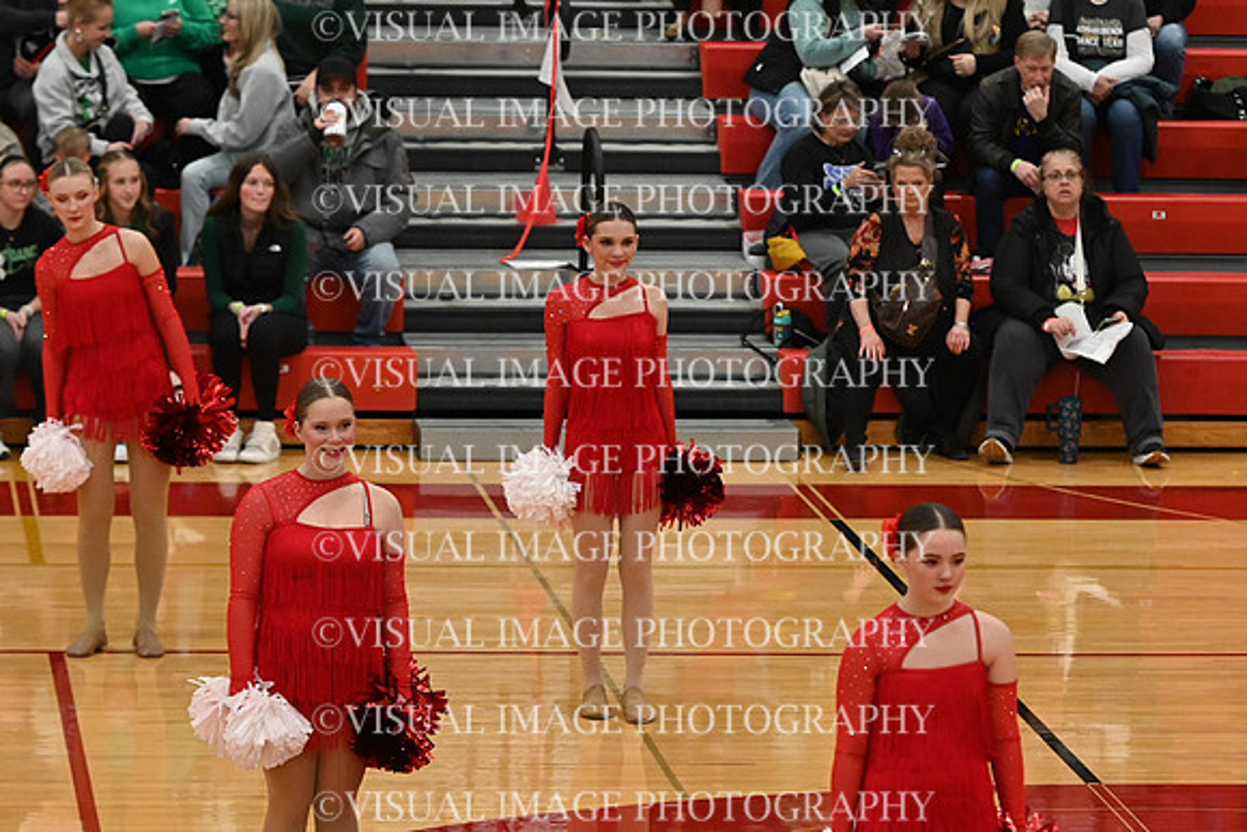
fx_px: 6479
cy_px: 416
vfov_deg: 7.3
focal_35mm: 187
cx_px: 624
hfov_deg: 11.0
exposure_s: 1/400
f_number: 4
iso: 6400
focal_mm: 125
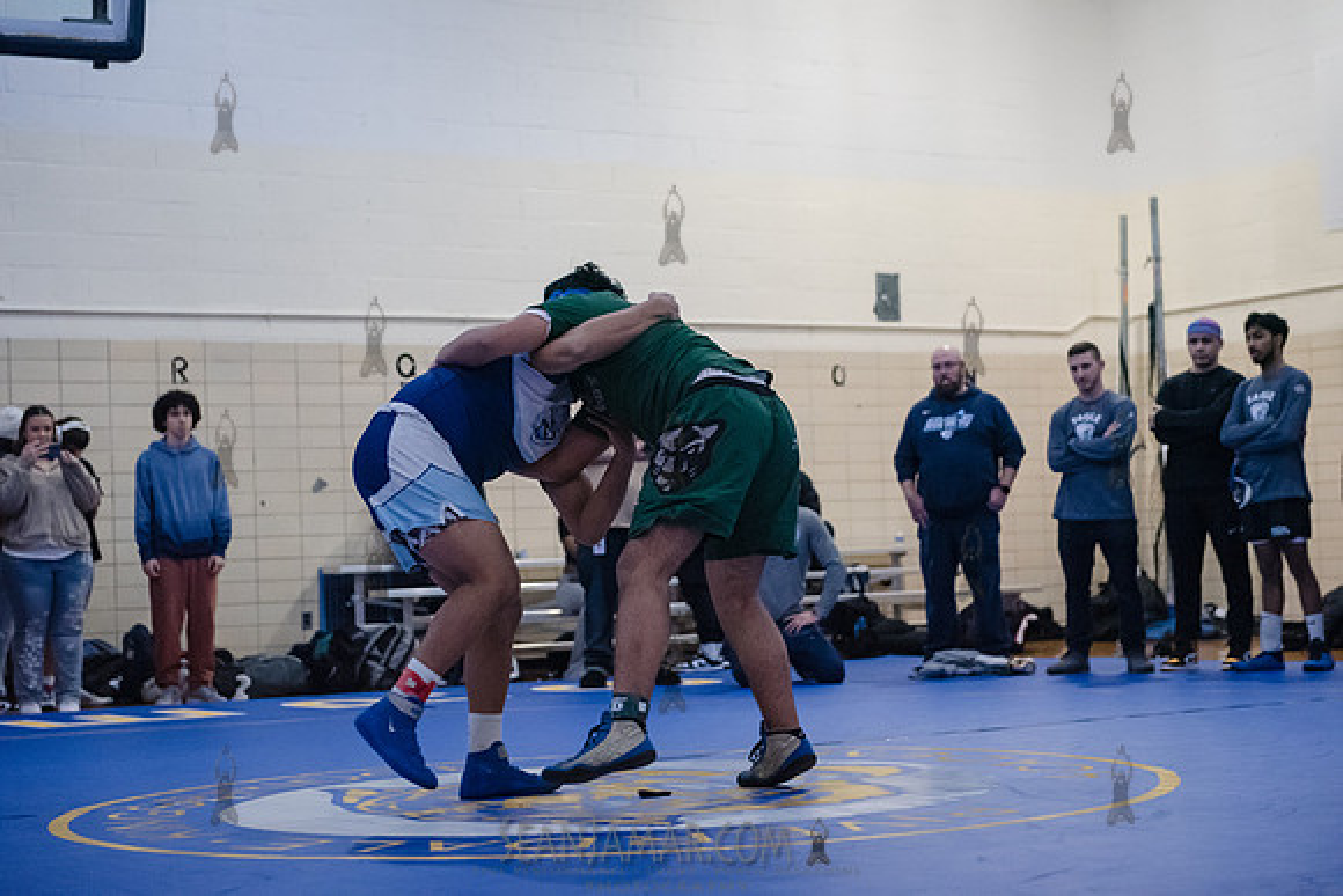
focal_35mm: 70
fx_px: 2612
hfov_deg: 28.8
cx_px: 672
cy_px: 448
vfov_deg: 19.5
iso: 8000
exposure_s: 1/400
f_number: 3.2
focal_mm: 70
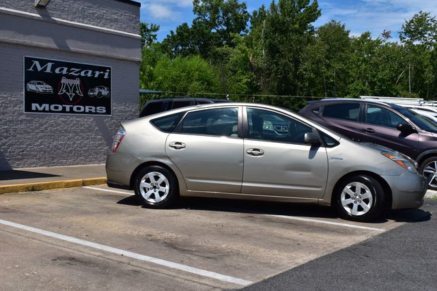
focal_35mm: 44
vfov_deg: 30.8
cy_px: 146
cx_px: 218
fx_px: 528
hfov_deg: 45.0
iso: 200
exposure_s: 1/640
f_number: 11
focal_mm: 29
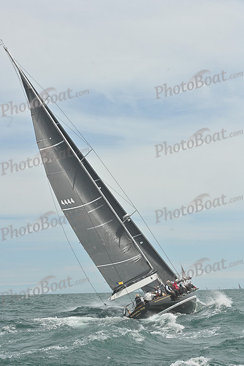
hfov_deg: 19.5
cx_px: 122
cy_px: 183
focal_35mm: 70
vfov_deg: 28.8
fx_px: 711
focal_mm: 70
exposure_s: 1/1250
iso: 320
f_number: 11
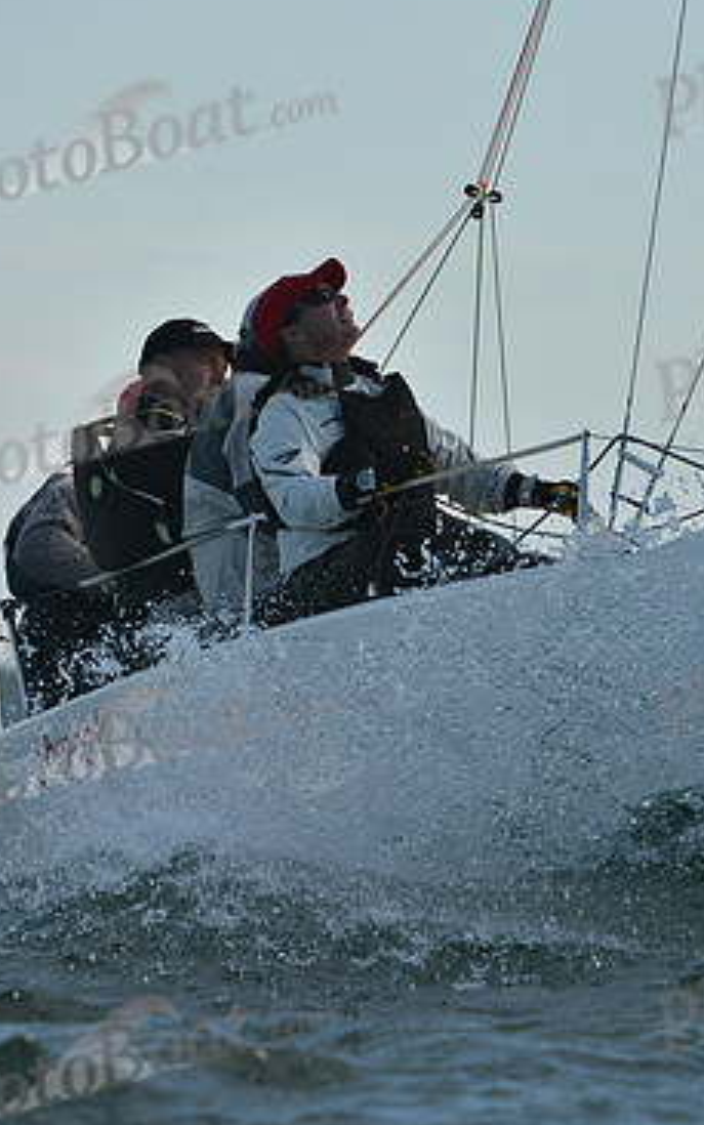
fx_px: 16349
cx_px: 498
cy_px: 546
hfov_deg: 2.5
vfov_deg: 3.9
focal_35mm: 533
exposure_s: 1/1250
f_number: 6.3
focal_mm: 330
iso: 250
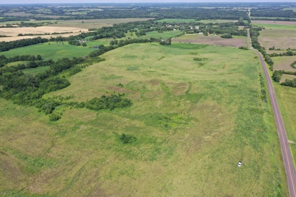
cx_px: 148
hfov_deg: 65.5
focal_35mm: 28
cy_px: 98
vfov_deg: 46.4
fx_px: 230
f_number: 5.6
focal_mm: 10.26
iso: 100
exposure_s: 1/400
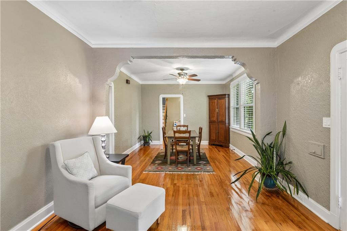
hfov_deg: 96.8
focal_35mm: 16
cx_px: 174
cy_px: 116
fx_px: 154
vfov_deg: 73.7
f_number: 13
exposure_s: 1/2
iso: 400
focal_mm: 16
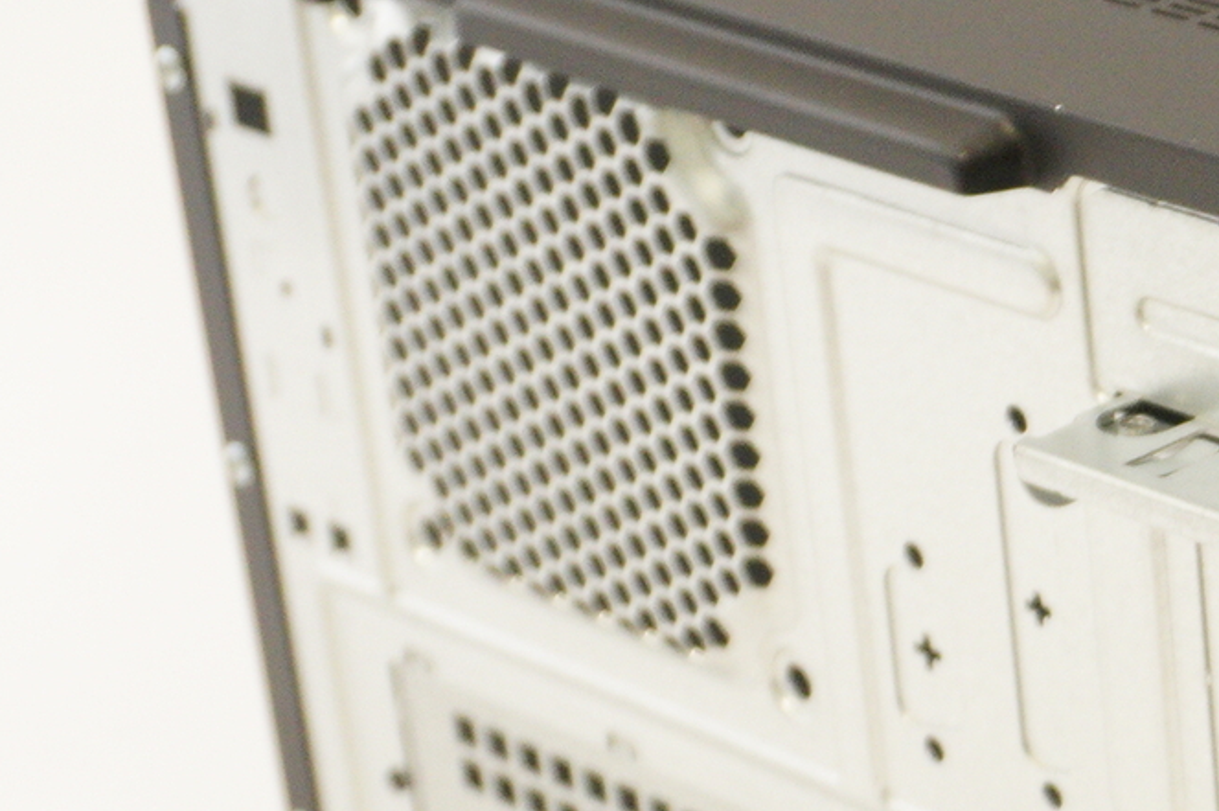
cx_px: 1991
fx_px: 4974
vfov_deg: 9.3
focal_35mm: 147
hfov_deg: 13.0
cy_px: 673
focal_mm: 26
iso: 1000
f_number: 5.6
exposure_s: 1/30
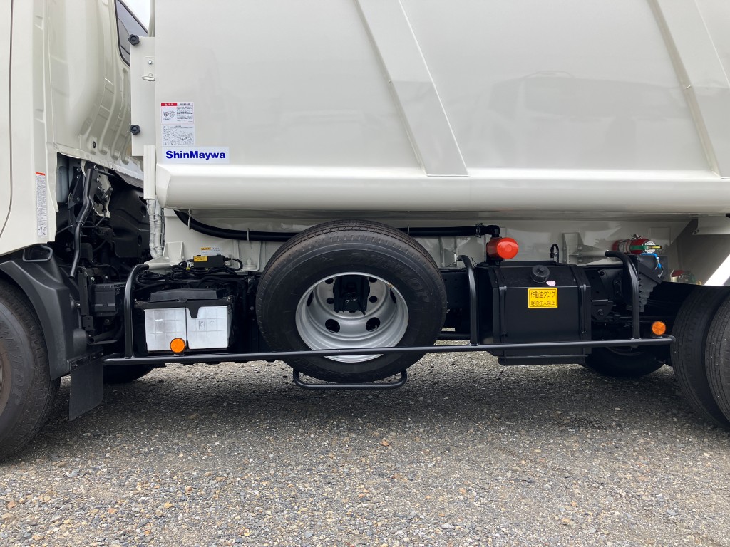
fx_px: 590
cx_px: 365
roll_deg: +1.4
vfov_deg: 49.7
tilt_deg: -1.6
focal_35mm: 28
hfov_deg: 63.4
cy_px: 274
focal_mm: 3.99
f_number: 1.8
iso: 32
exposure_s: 1/486
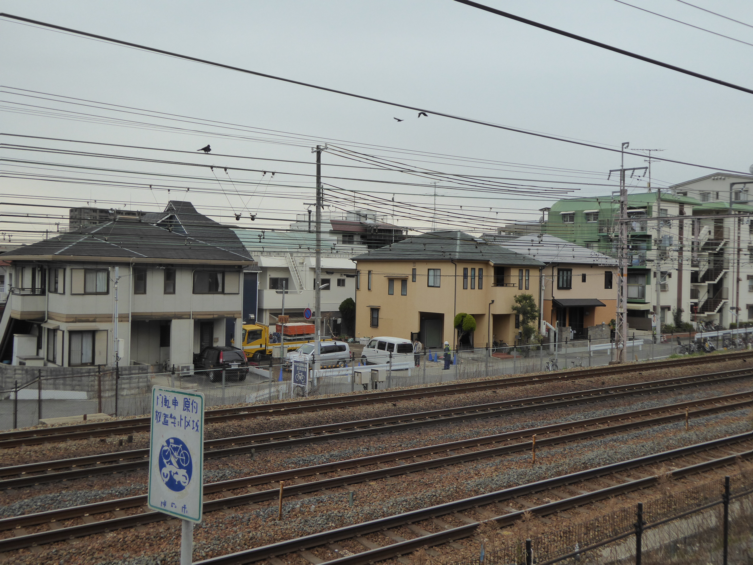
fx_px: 783
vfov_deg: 39.7
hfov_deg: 51.4
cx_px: 376
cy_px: 282
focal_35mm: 36
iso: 200
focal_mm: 6.3
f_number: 3.7
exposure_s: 1/250
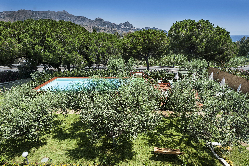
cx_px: 124
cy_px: 83
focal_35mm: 18
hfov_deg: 90.0
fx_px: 124
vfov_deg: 67.3
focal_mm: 18
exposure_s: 1/400
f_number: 8
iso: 200
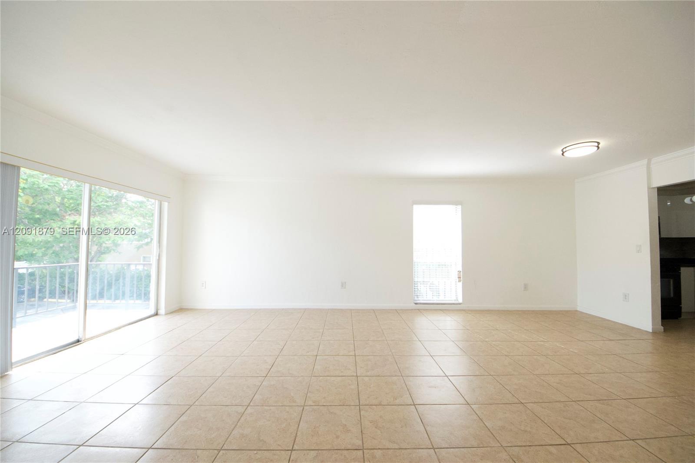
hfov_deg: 112.6
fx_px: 232
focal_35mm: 12
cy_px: 232
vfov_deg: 90.0
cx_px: 348
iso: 3200
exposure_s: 1/250
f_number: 9
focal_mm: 8
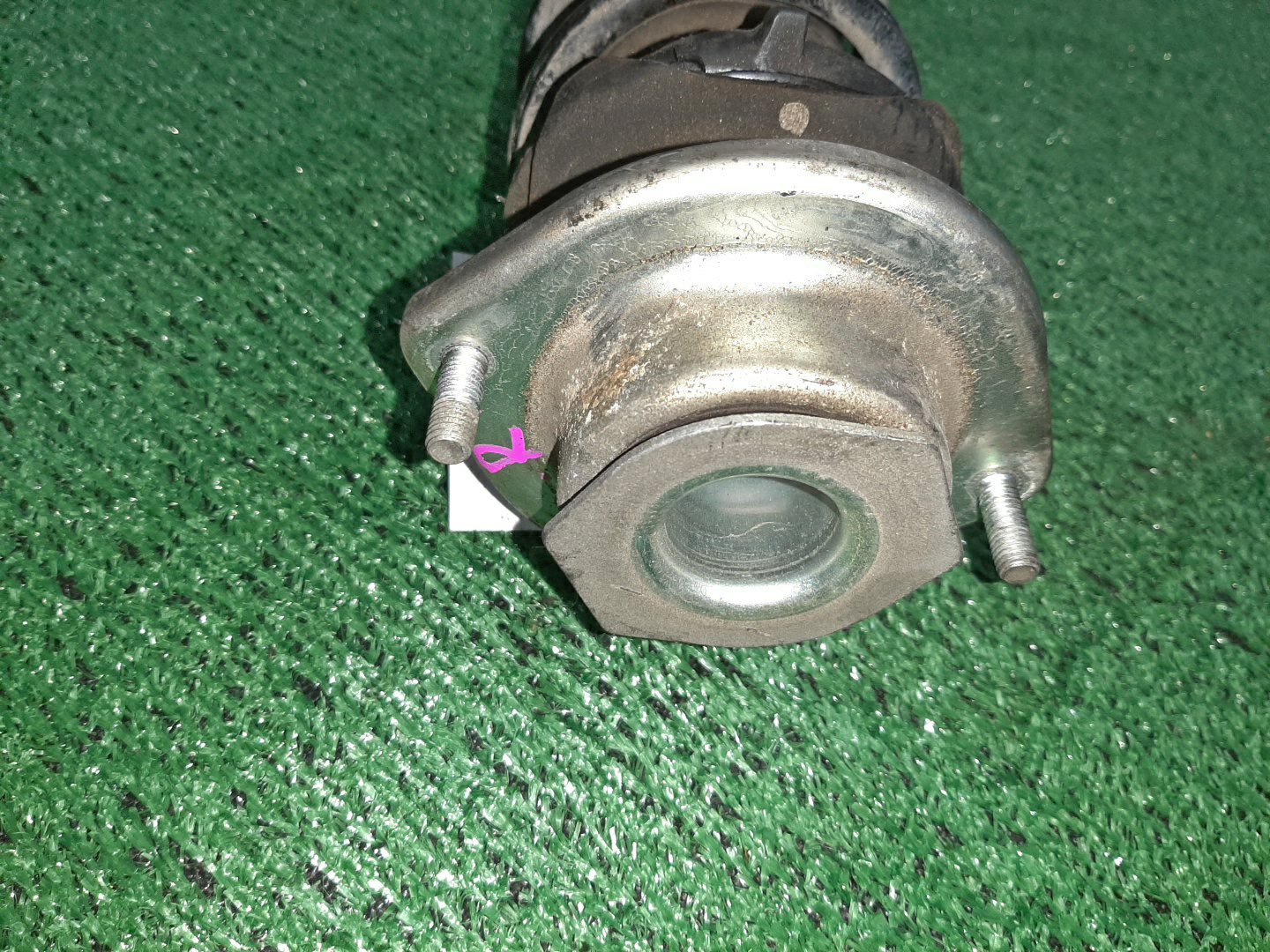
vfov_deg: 53.1
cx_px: 635
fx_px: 954
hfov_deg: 67.3
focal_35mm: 26
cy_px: 476
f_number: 1.7
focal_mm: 3.93
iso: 173
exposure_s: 1/25
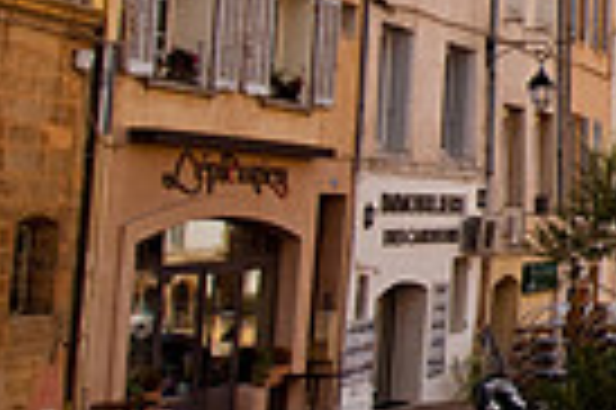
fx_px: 1299
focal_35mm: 76
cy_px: 29
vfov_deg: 17.6
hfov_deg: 19.7
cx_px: 1106
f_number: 10
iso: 200
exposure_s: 1/400
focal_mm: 12
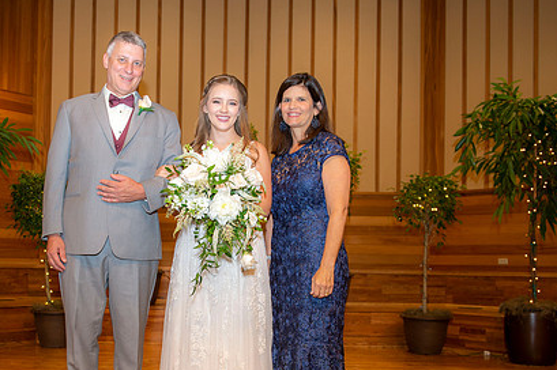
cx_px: 221
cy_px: 258
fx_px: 680
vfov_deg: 30.2
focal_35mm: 44
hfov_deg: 44.3
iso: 640
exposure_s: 1/125
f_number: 4
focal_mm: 31
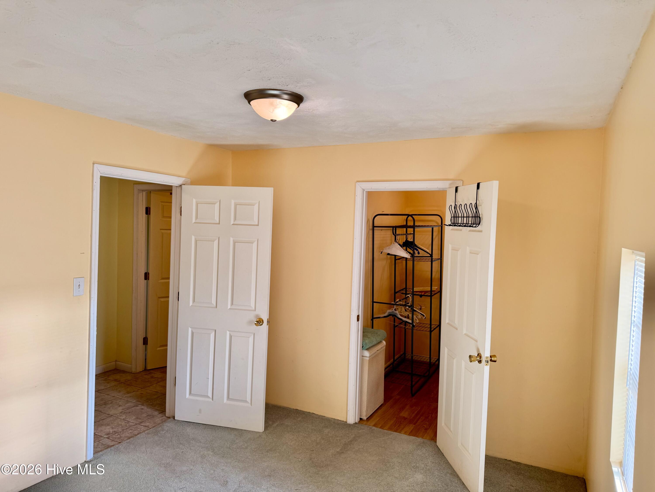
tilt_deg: -2.1
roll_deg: -2.2
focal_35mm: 24
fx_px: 454
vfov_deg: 56.8
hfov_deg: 71.6
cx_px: 328
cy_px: 246
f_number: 1.78
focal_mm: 6.76
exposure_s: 1/120
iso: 80
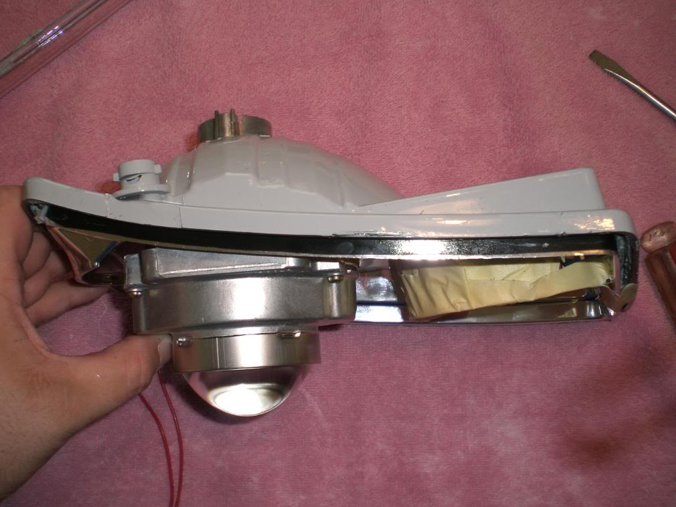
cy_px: 254
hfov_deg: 49.0
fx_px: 742
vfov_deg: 37.7
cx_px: 338
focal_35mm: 38
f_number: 3.1
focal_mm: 6.3
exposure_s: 1/60
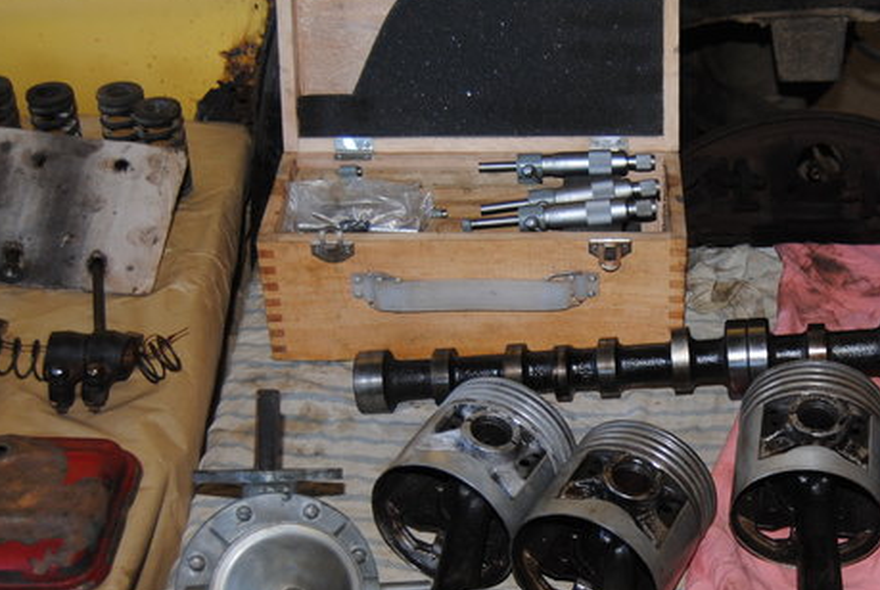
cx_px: 696
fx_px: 1665
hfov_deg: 29.0
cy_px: 424
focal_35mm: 68
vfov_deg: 20.0
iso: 200
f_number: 4
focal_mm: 26
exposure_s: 1/60
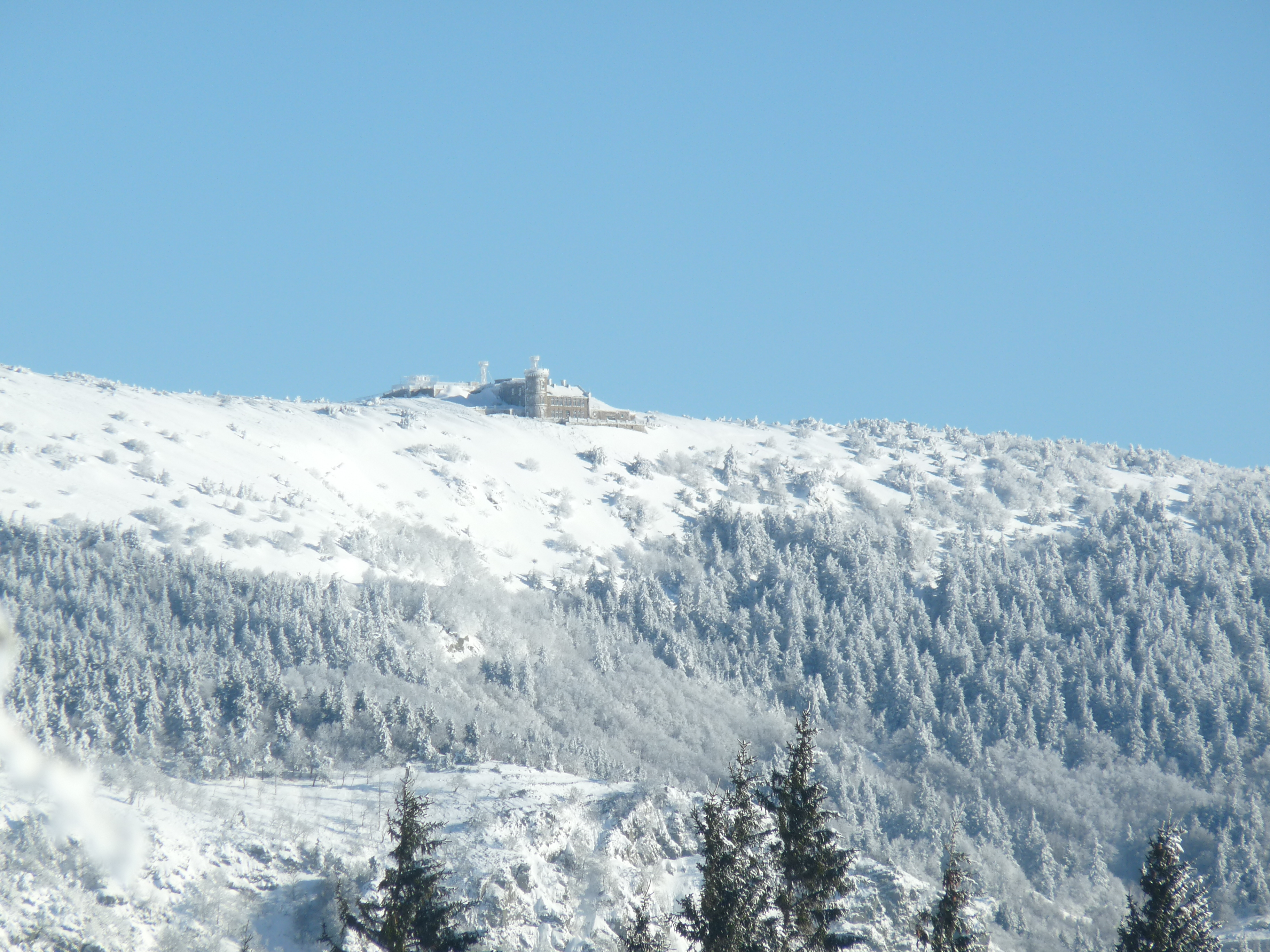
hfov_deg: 5.6
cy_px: 476
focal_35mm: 352
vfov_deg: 4.2
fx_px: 12914
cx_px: 635
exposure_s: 1/400
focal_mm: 62.5
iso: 100
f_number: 5.6
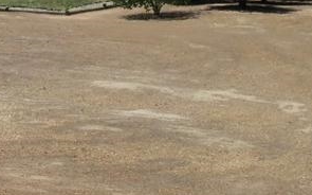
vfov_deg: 15.6
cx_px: 40
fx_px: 680
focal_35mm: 80
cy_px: -49
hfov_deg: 25.2
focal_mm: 5.2
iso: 80
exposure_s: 1/250
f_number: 8.6
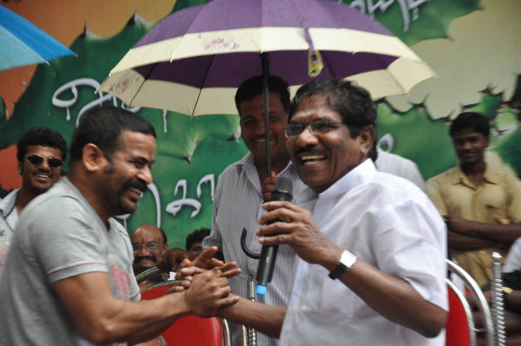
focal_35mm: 112
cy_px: 173
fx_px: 1626
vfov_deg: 12.1
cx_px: 260
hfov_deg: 18.2
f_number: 5.3
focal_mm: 75
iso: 800
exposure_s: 1/60
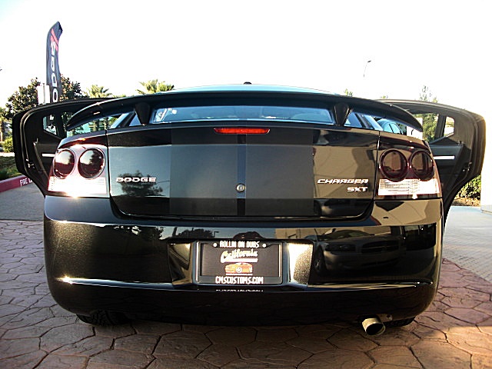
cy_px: 184
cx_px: 246
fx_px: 512
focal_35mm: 36
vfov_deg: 39.7
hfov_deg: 51.4
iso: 50
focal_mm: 6.3
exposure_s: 1/100
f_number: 2.8
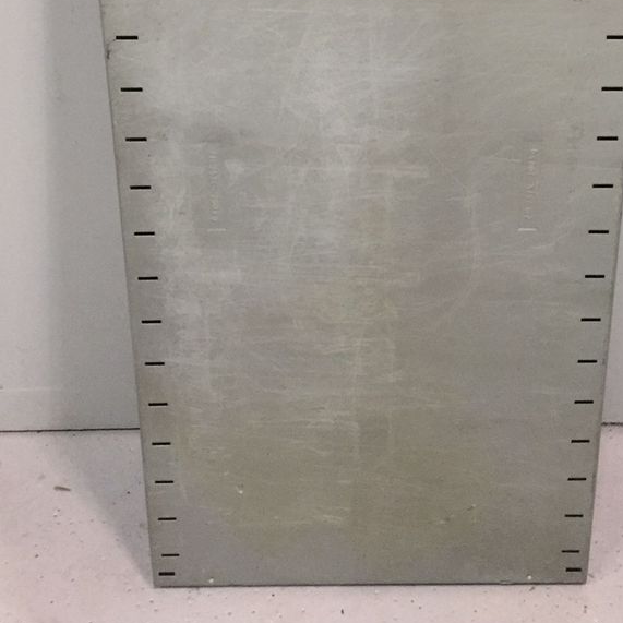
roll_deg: +0.2
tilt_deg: -28.6
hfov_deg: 36.7
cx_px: 367
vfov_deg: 35.4
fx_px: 937
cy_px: 106
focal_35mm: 46
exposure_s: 1/17
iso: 250
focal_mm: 4.15
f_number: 2.2
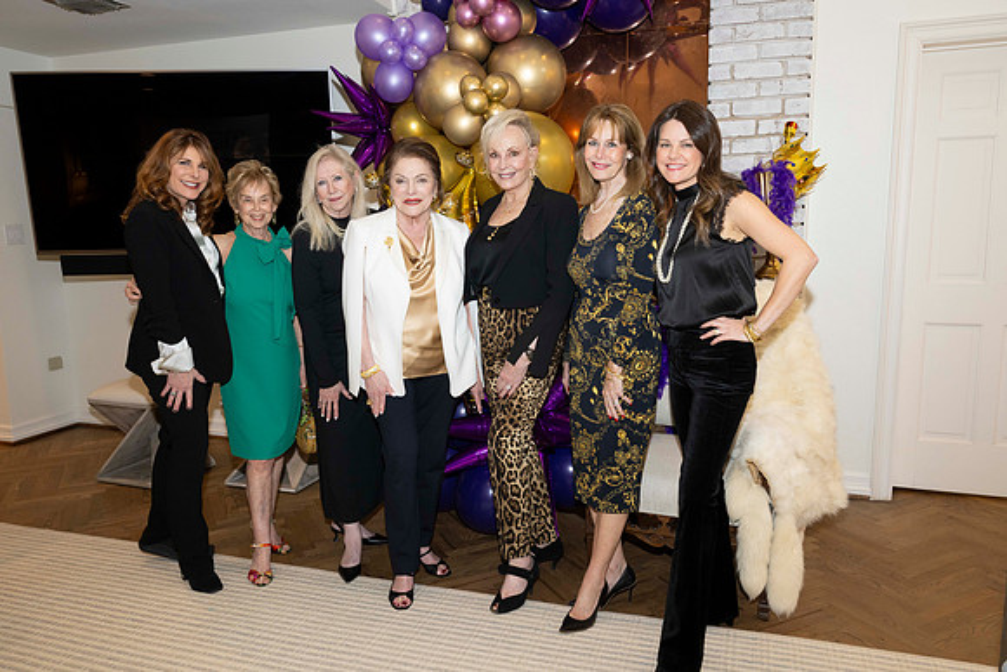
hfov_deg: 67.4
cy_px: 336
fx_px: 755
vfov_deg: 48.0
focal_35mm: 27
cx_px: 504
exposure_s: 1/80
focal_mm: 27
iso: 800
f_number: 5.6
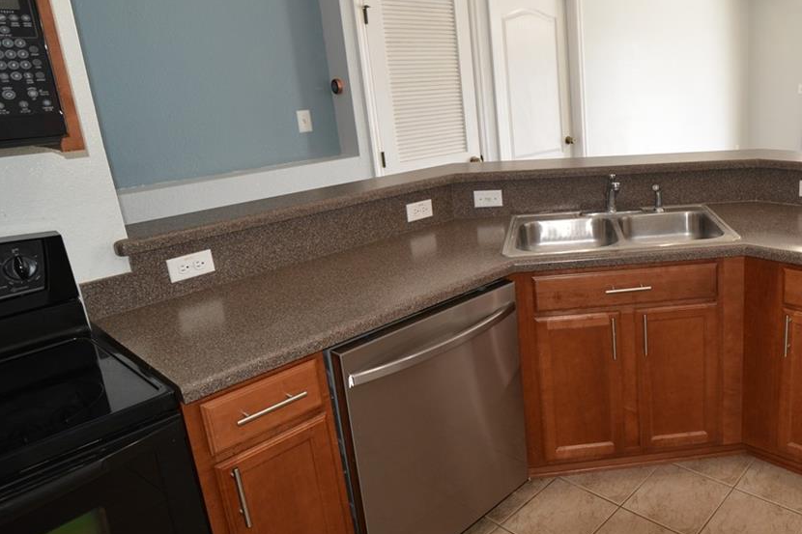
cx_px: 647
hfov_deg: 61.5
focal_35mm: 27
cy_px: 204
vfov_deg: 47.5
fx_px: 601
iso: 400
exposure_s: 1/60
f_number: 4
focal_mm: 14
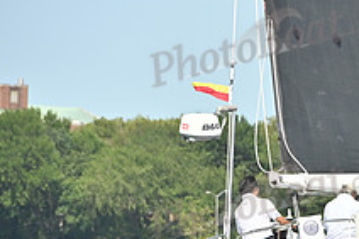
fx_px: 5450
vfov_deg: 2.5
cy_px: 264
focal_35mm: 547
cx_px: 478
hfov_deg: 3.8
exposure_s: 1/1250
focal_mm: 200
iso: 320
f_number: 7.1
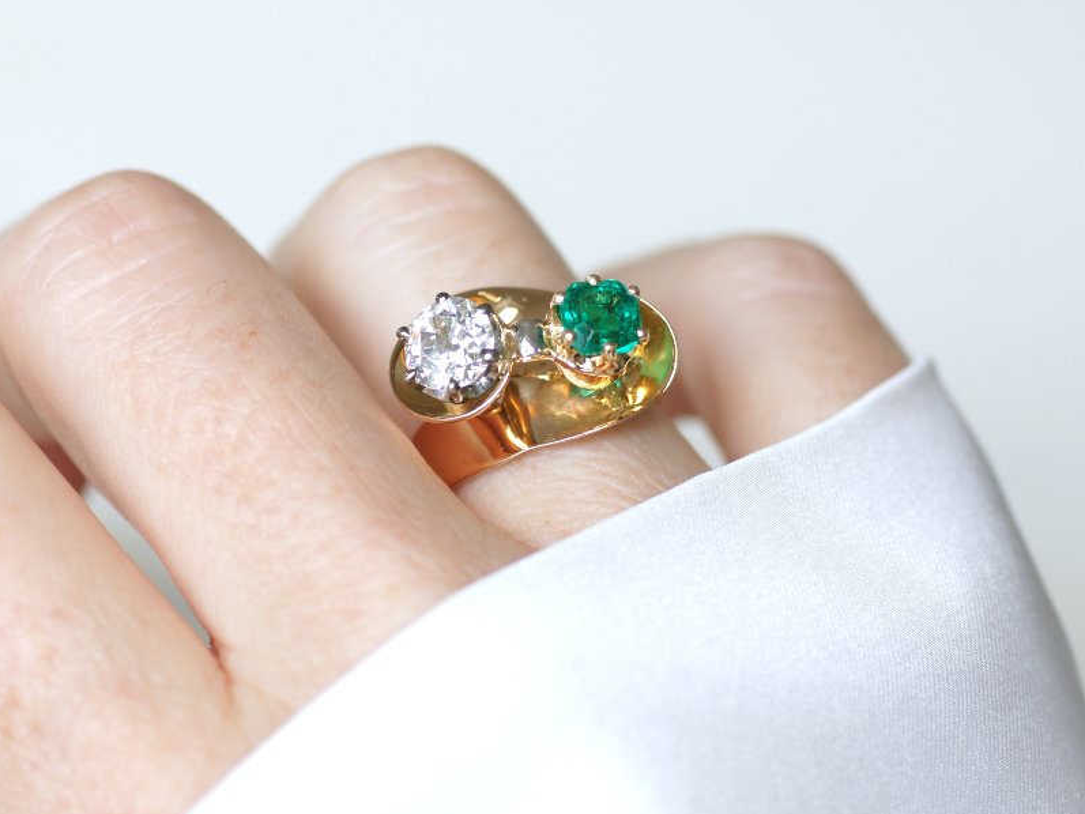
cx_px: 542
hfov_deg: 13.0
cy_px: 377
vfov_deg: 9.8
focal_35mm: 152
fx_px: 4765
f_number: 4
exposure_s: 1/160
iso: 200
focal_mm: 70
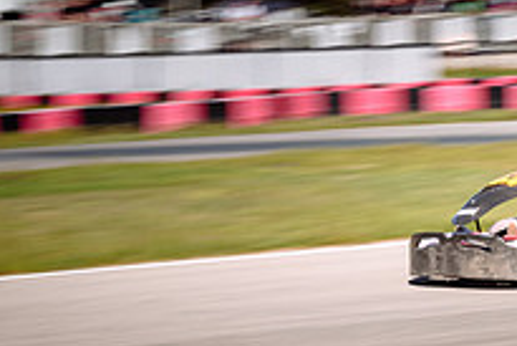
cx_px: 654
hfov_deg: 8.6
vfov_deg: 5.9
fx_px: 3377
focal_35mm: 235
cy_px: 96
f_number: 13
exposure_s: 1/50
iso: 64
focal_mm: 70
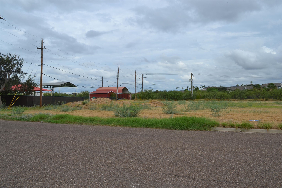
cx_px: 141
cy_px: 94
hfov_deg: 67.4
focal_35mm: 27
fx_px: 211
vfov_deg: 47.9
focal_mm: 18
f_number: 8
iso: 100
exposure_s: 1/250
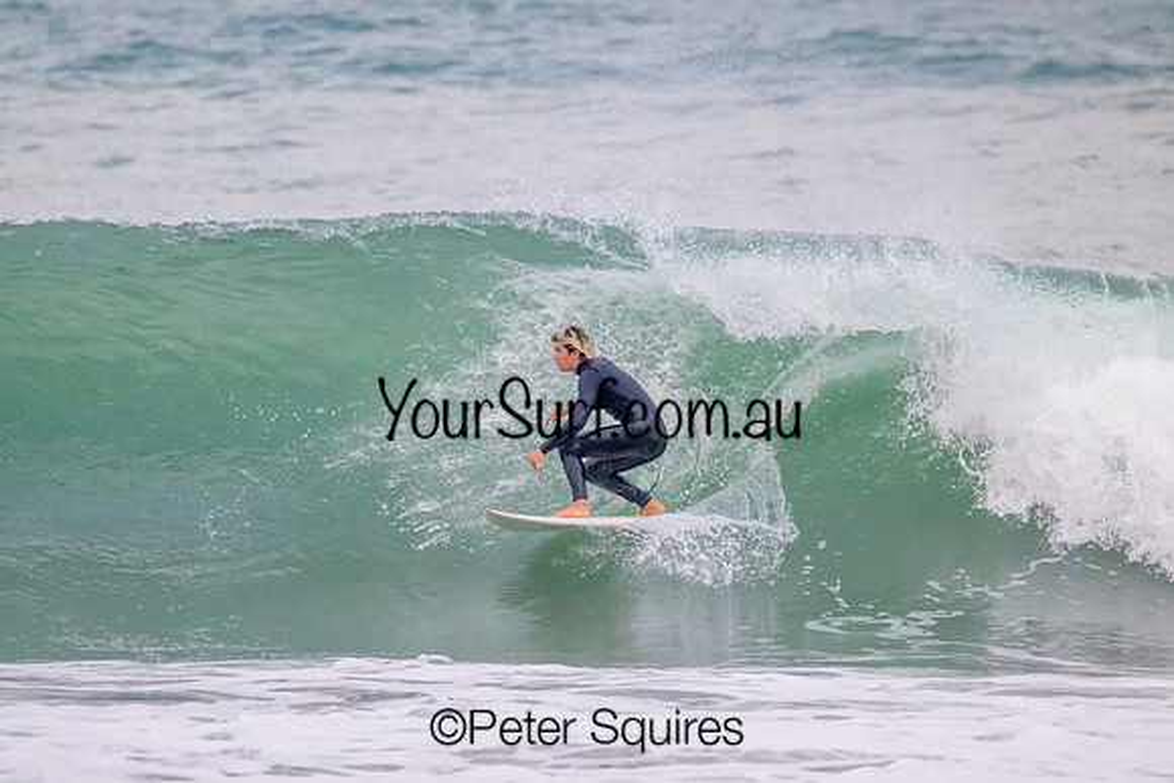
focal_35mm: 835
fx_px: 27247
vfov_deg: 1.6
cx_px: 587
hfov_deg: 2.5
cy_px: 392
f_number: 11
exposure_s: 1/2000
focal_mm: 800
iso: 4000
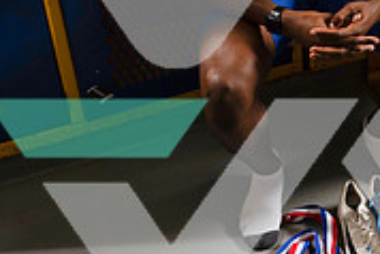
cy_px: -46
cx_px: 536
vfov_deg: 19.8
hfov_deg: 25.2
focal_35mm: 65
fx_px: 687
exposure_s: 1/250
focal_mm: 20
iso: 125
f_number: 8
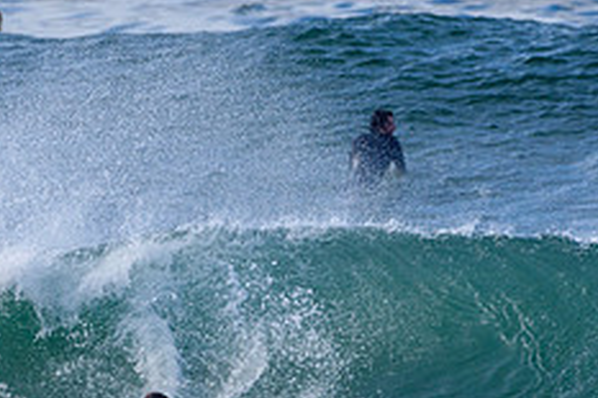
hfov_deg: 1.1
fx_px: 31023
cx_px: 192
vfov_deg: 0.7
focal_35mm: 1869
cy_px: 474
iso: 450
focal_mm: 500
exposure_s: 1/2000
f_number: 5.6
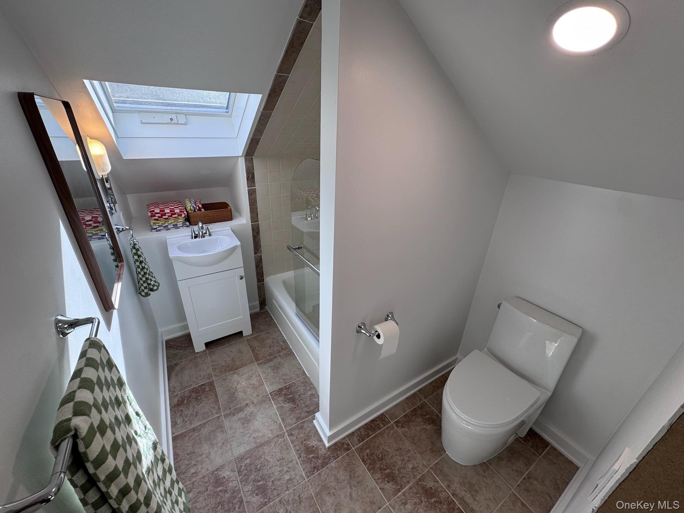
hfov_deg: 102.1
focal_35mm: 14
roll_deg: -2.4
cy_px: 256
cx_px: 342
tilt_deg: -26.9
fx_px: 277
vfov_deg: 85.7
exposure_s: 1/172
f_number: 2.2
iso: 40
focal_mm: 2.22
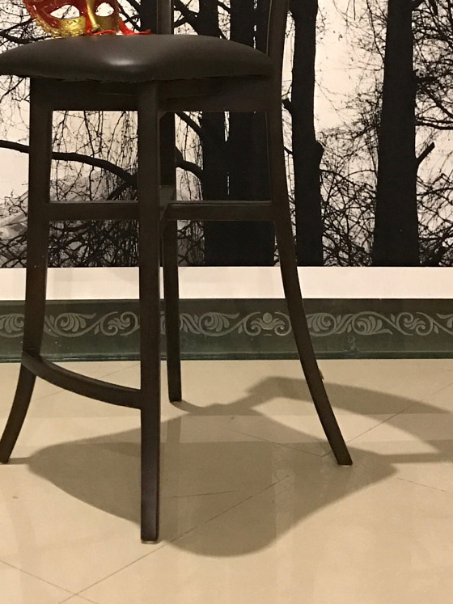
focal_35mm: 60
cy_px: 125
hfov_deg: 24.4
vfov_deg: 31.4
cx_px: 209
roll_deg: -0.5
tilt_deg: -3.2
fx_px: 1047
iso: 80
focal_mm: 3.99
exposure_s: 1/5
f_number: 1.8
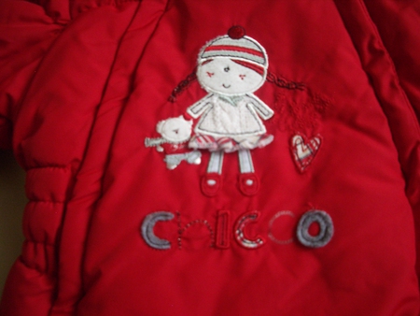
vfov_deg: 40.7
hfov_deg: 52.6
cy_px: 158
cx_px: 210
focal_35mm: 35
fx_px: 425
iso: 200
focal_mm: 5.8
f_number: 2.6
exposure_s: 1/20
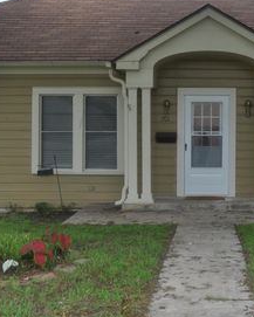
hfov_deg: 26.2
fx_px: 535
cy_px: 139
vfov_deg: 33.0
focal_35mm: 57
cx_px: 205
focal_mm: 22
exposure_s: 1/250
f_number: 8
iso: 200
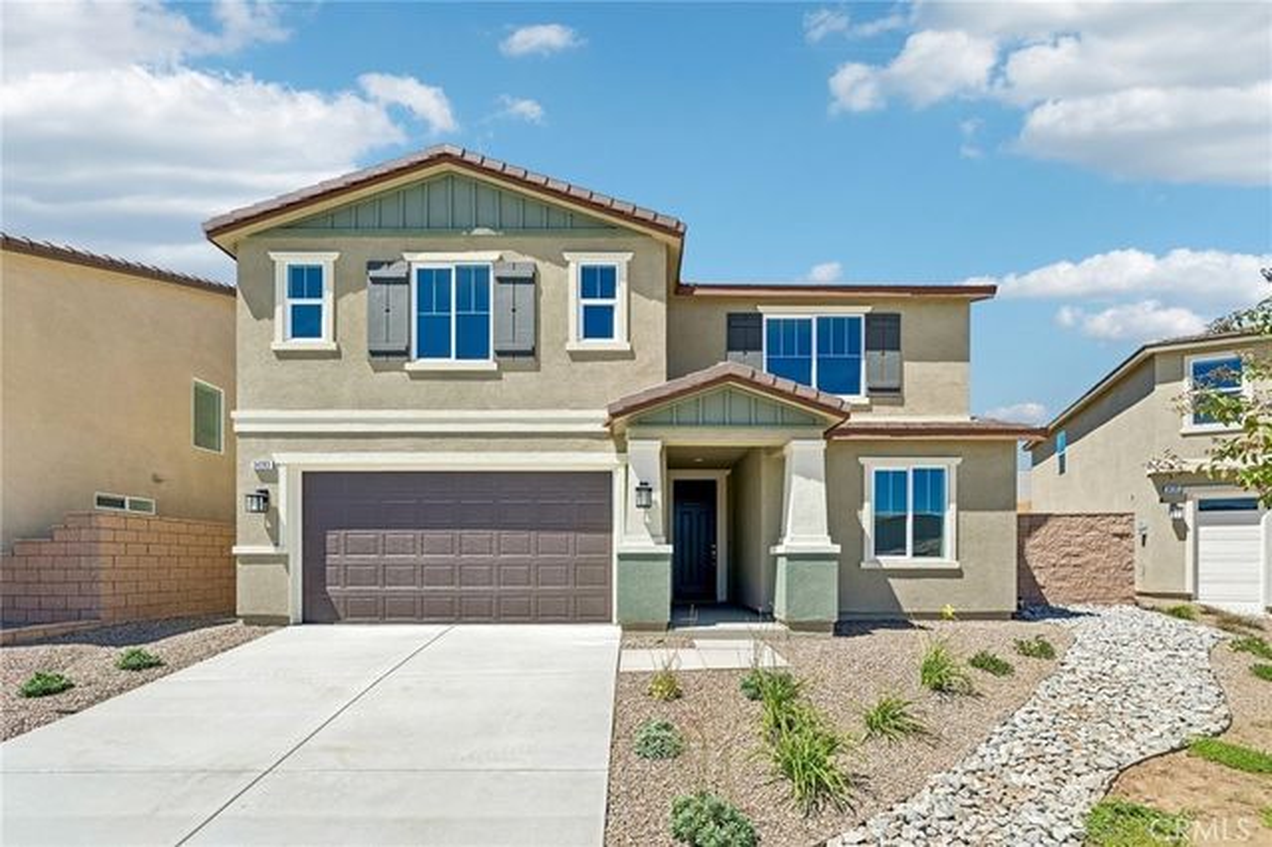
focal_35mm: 16
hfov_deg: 96.8
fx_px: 565
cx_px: 636
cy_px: 424
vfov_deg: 73.7
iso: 100
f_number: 8
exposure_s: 1/400
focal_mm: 16
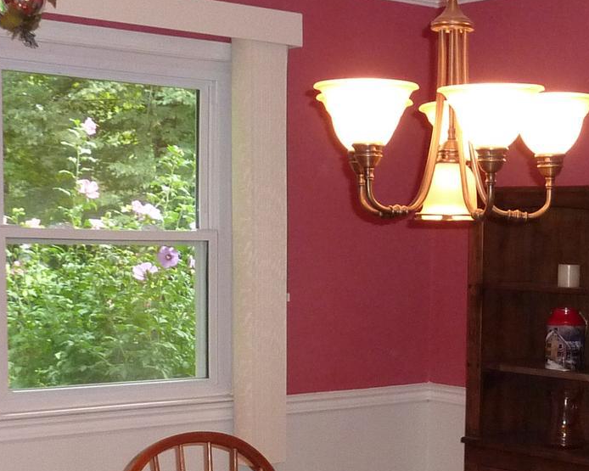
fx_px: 1255
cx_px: 476
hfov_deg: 25.9
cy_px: 429
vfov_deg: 20.8
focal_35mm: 72
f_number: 3.3
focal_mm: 4.1
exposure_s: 1/30
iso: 250
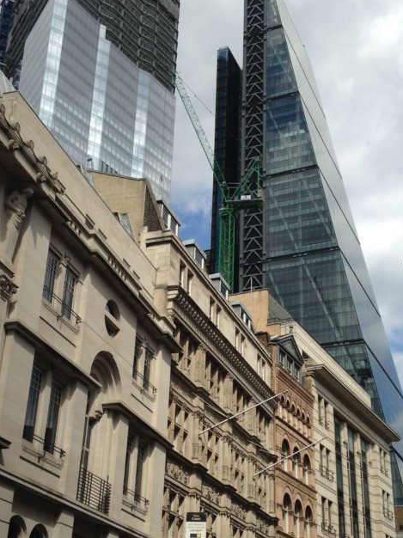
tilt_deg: +24.3
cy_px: 305
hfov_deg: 27.0
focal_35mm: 54
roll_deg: -1.2
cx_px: 226
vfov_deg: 35.5
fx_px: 839
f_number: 2.4
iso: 50
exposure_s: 1/1869
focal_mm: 4.12
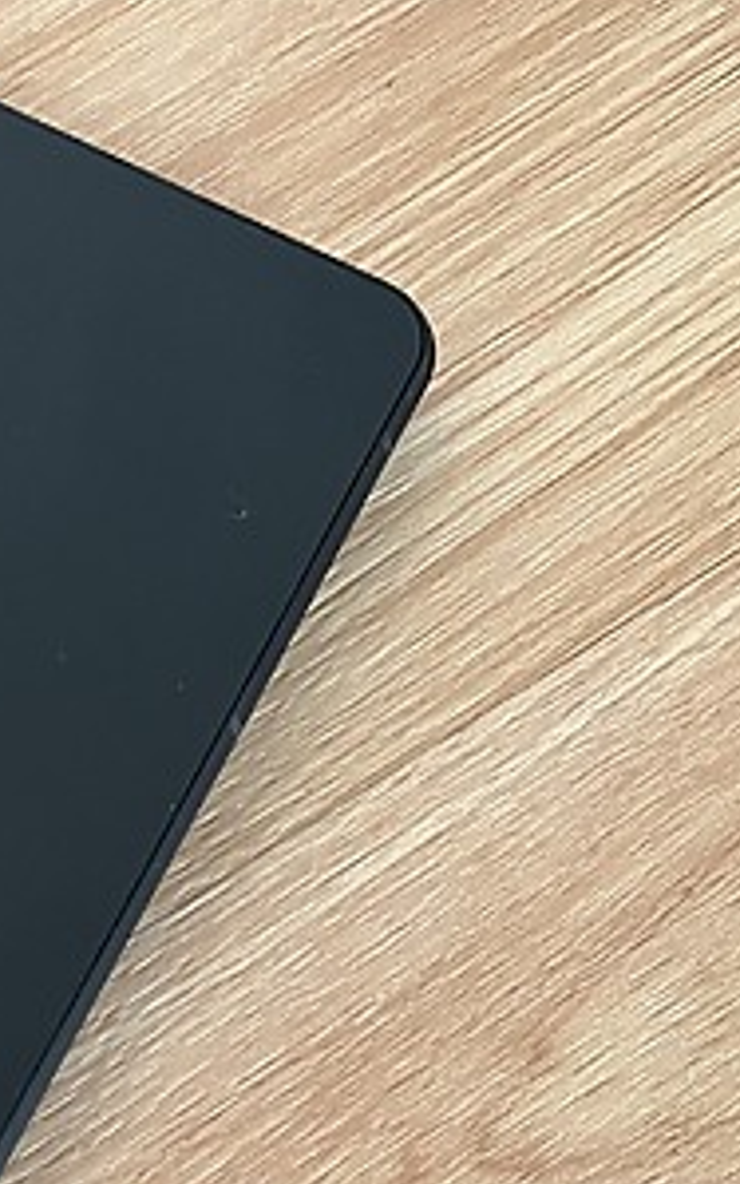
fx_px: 2322
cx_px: -416
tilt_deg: -76.0
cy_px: 1067
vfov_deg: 27.5
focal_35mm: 72
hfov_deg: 16.3
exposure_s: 1/60
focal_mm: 5.1
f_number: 1.6
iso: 500
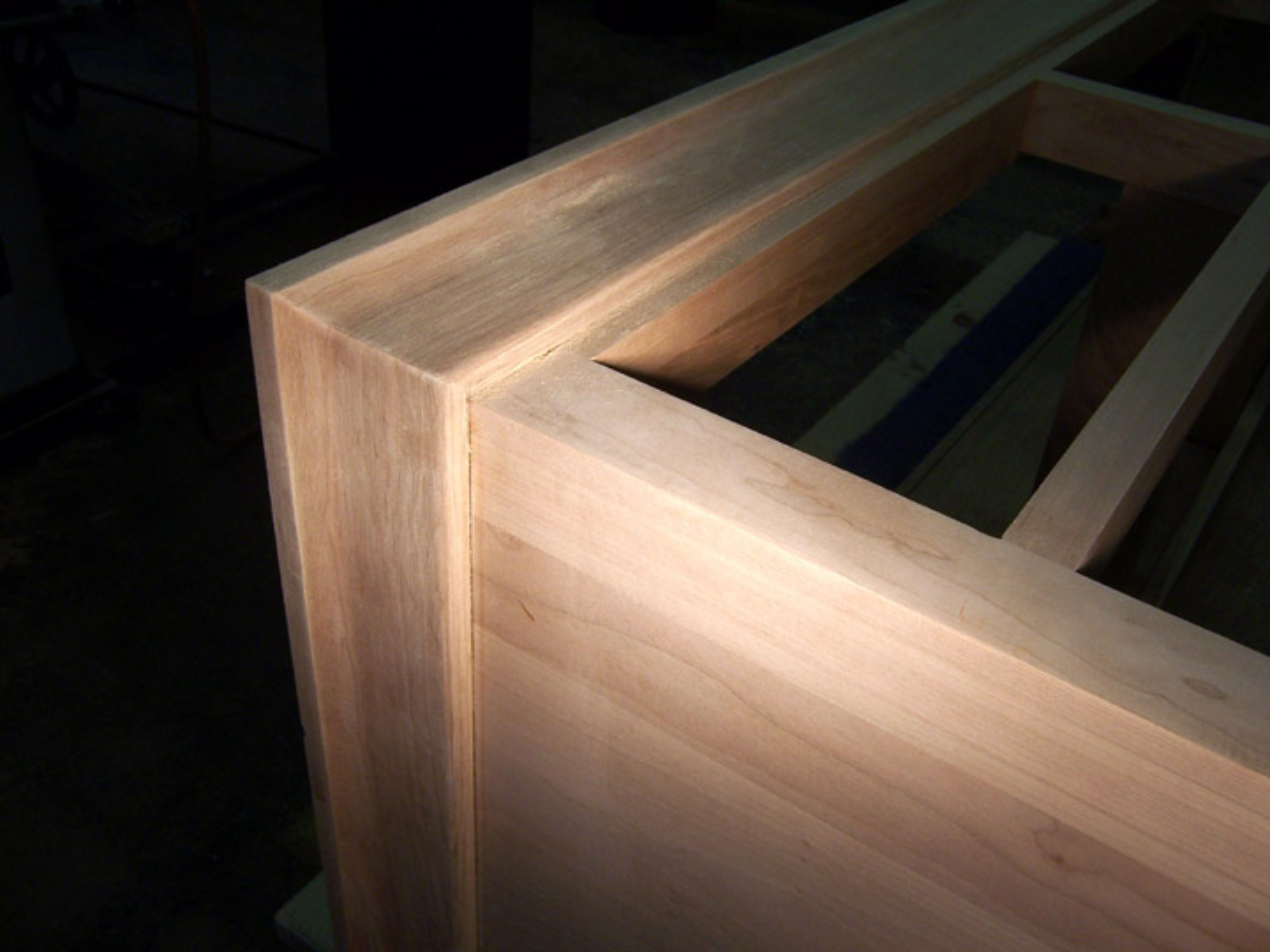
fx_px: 1211
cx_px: 635
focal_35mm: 33
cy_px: 476
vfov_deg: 42.9
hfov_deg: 55.4
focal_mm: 5.5
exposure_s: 1/90
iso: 80
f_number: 3.4
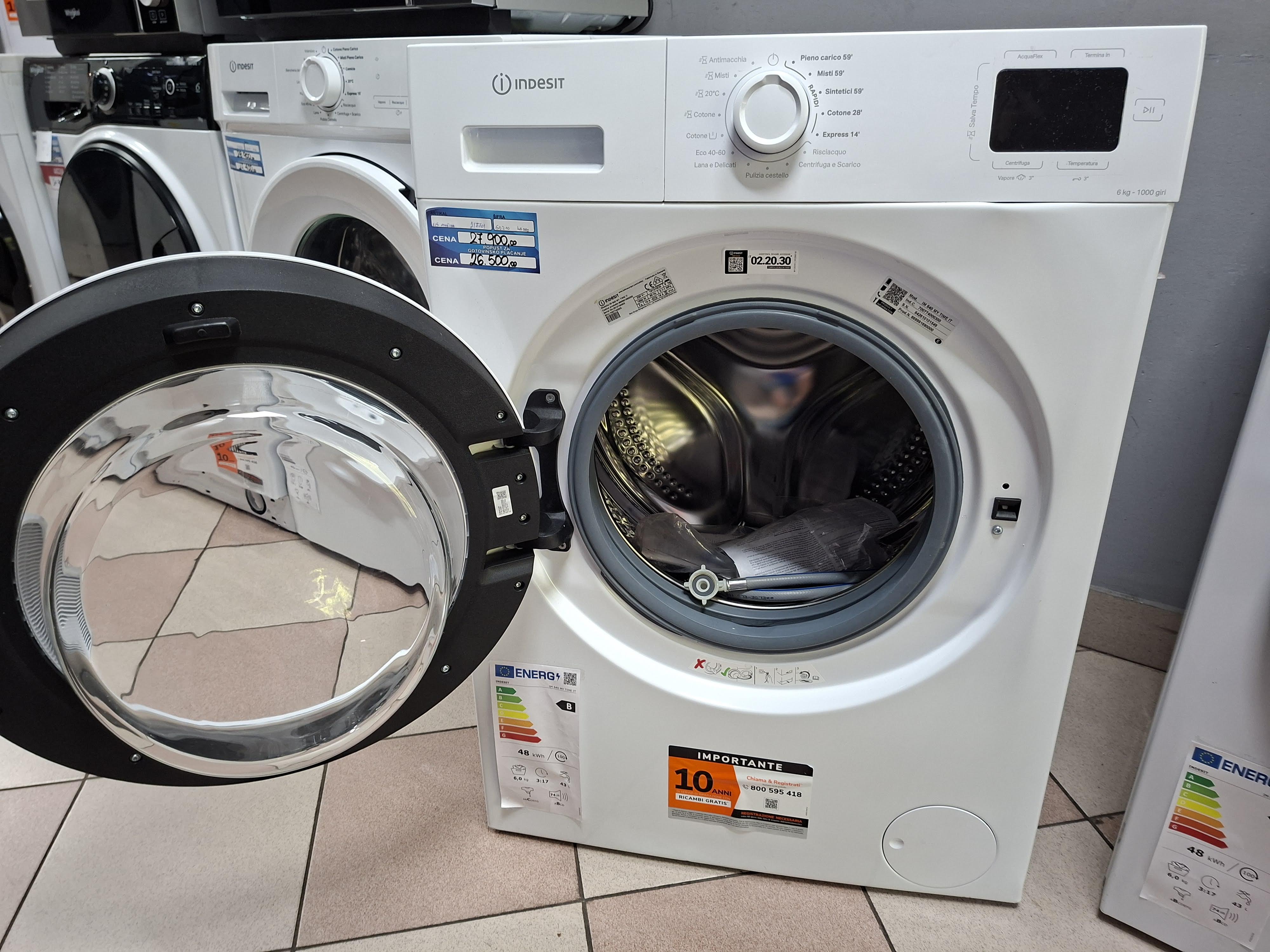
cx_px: 635
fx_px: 844
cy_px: 476
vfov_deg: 58.9
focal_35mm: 23
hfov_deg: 73.9
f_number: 1.8
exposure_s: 1/33
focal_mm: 5.54
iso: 320
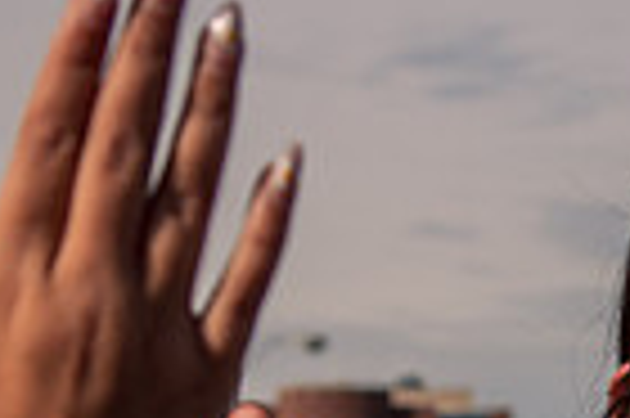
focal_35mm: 246
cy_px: 676
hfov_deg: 8.3
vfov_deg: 5.5
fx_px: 4300
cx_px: 802
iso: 200
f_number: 5.6
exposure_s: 1/2000
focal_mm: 50
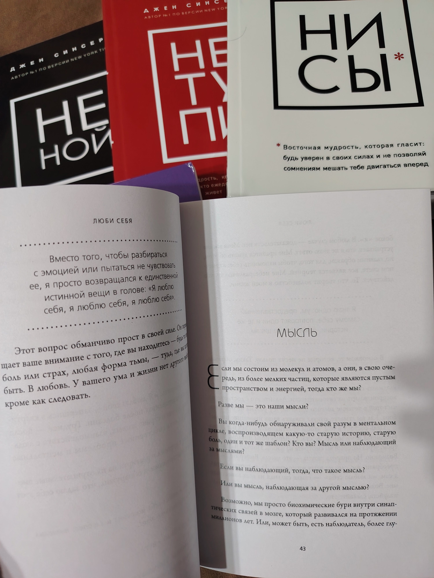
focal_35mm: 24
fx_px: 401
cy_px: 289
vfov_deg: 71.6
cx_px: 217
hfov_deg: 56.8
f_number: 1.75
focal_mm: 5.25
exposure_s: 1/33.3
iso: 853
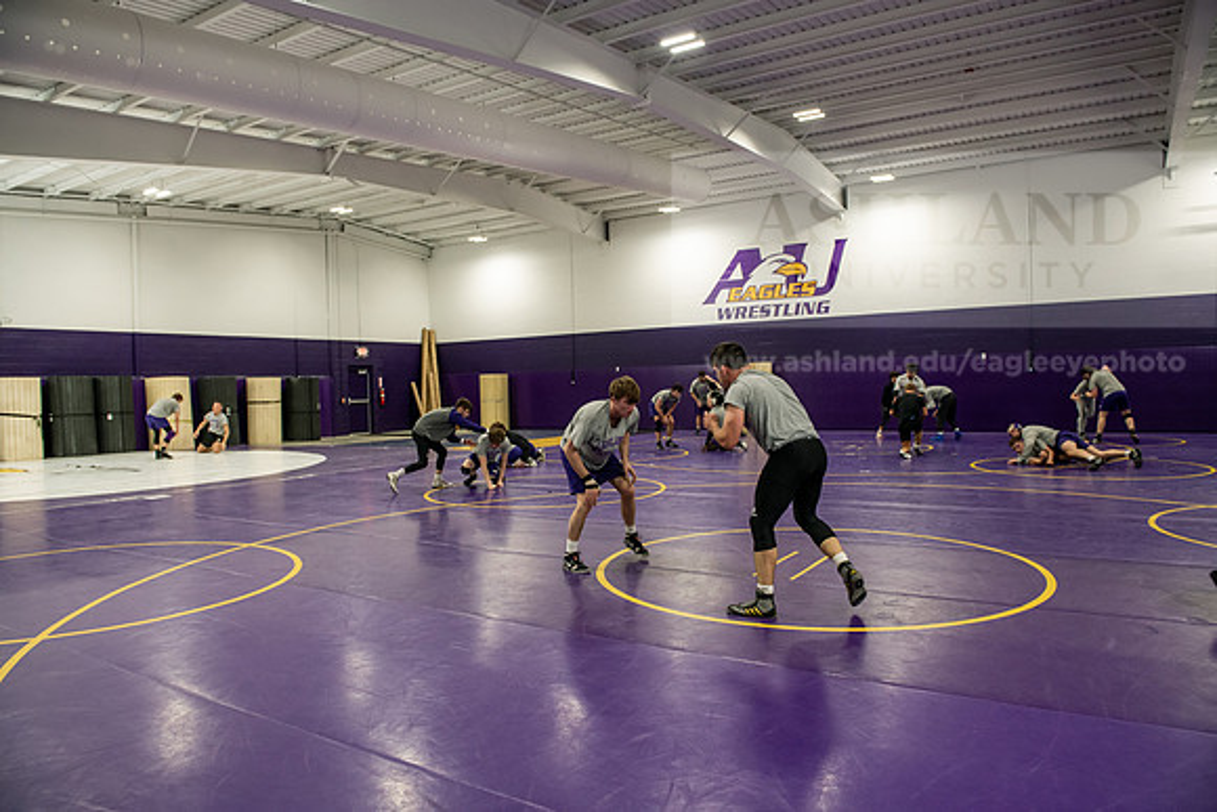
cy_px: 406
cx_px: 608
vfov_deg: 53.2
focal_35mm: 24
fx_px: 811
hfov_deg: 73.7
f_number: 4
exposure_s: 1/250
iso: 1600
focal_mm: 24
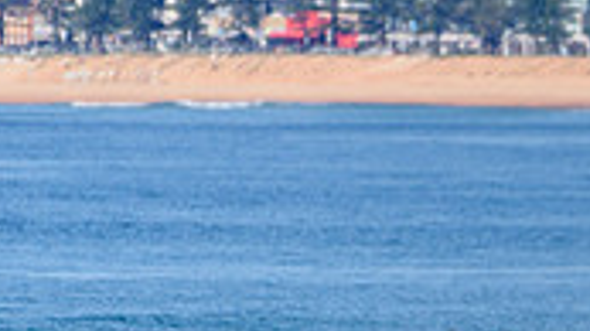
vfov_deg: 0.7
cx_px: 798
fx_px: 27513
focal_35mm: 1760
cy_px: 353
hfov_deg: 1.2
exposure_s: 1/2000
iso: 110
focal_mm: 500
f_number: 5.6
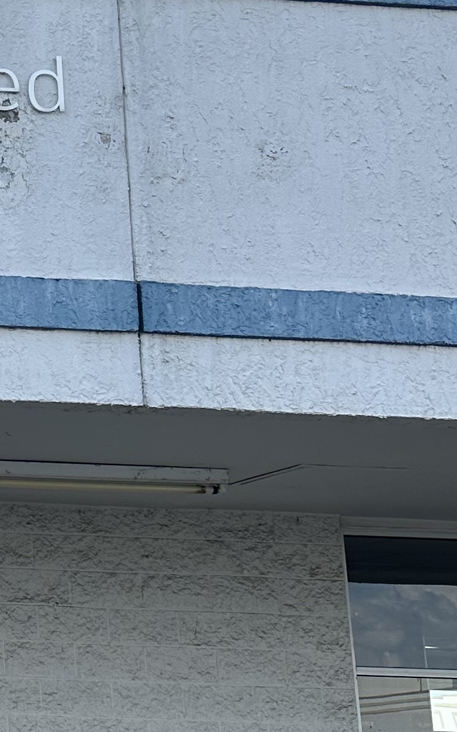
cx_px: -569
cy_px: 331
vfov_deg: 24.1
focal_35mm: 86
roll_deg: -1.0
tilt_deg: +13.0
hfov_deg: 12.5
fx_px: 1715
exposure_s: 1/2809
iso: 80
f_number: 1.78
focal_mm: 6.86
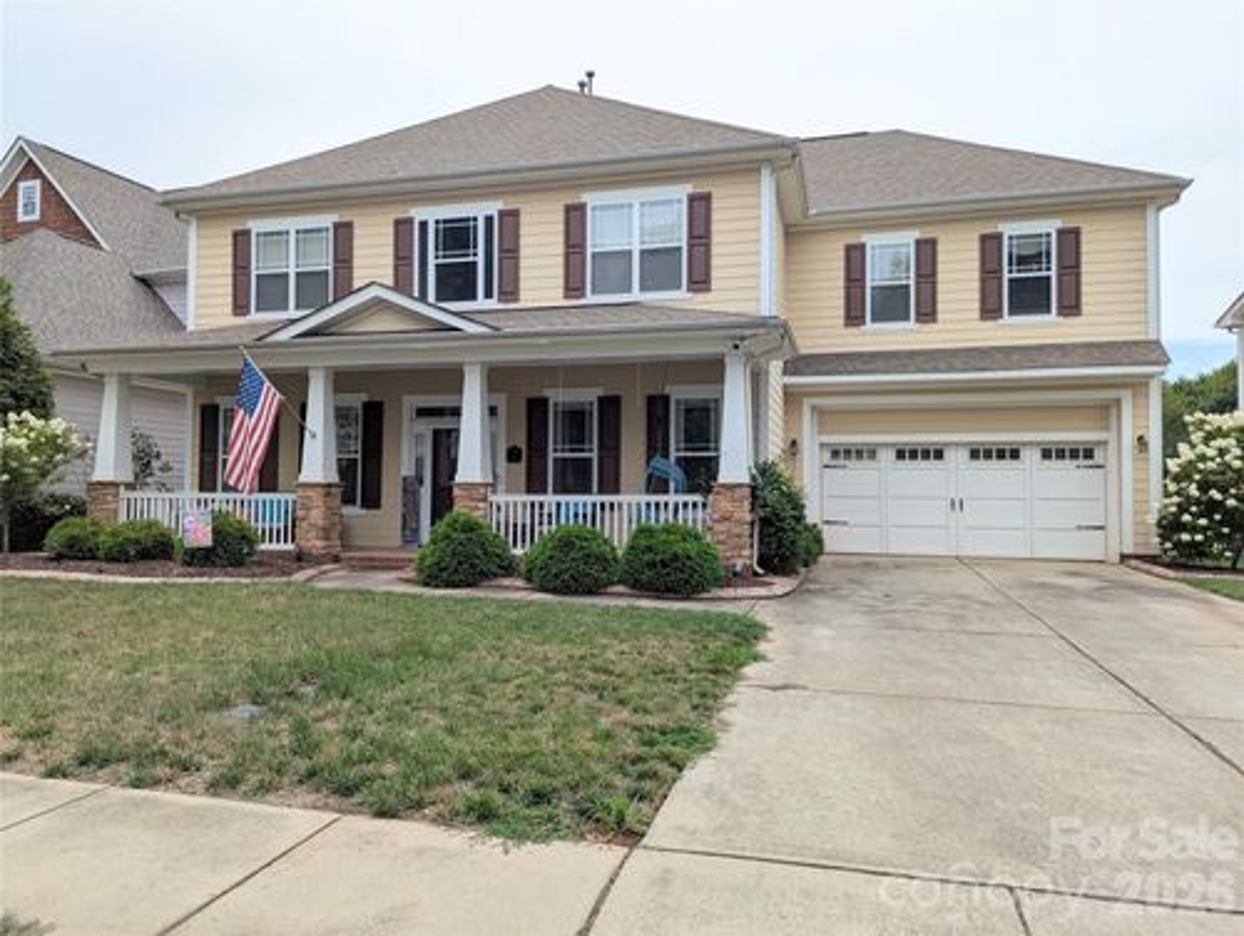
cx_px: 622
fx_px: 863
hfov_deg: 71.5
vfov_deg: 56.9
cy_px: 468
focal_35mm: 24
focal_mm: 6.81
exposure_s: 1/1143
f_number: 1.85
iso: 24
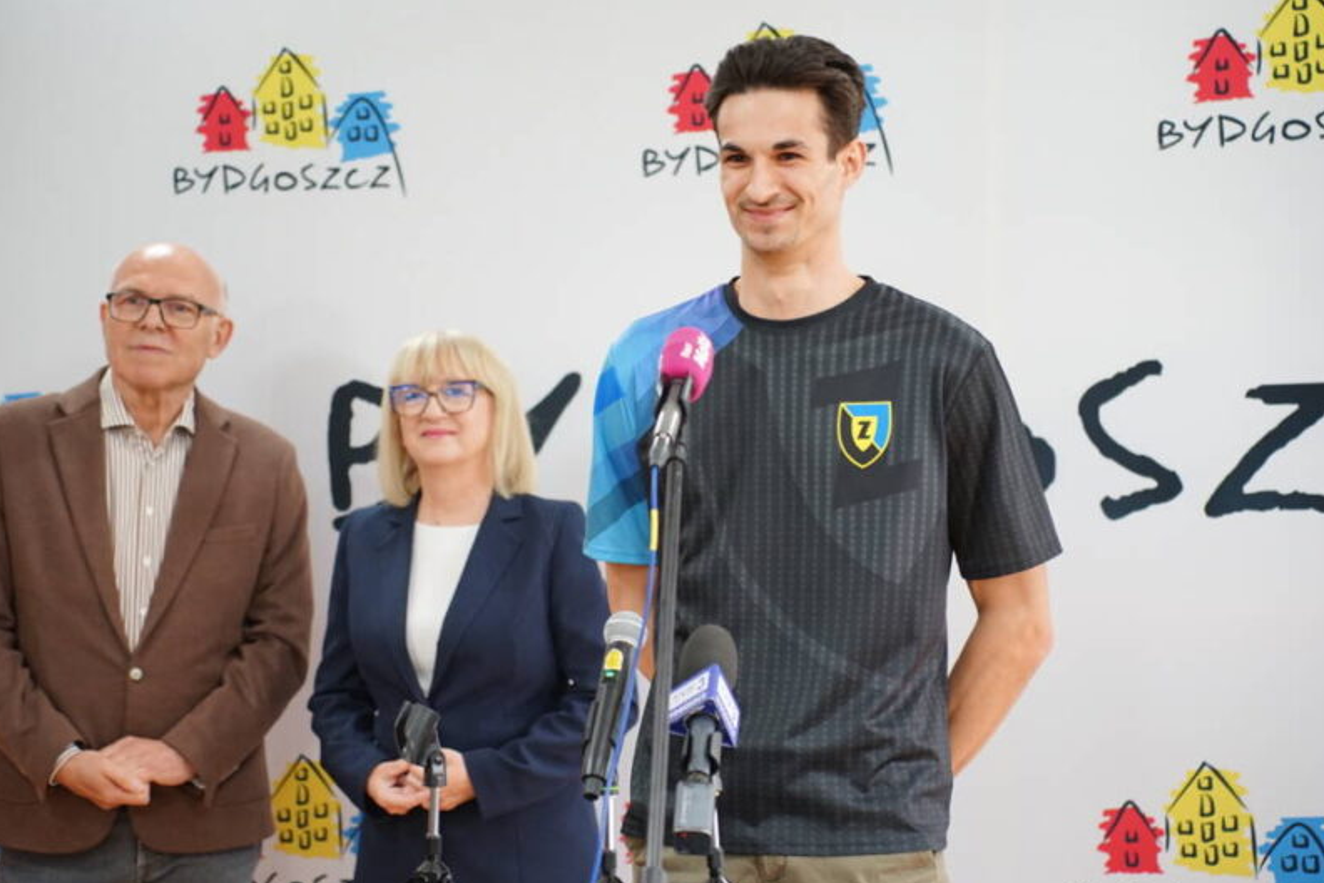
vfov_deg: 14.1
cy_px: 421
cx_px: 660
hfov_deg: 21.0
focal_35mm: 97
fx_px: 3567
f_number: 2.8
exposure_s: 1/100
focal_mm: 75
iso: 1000
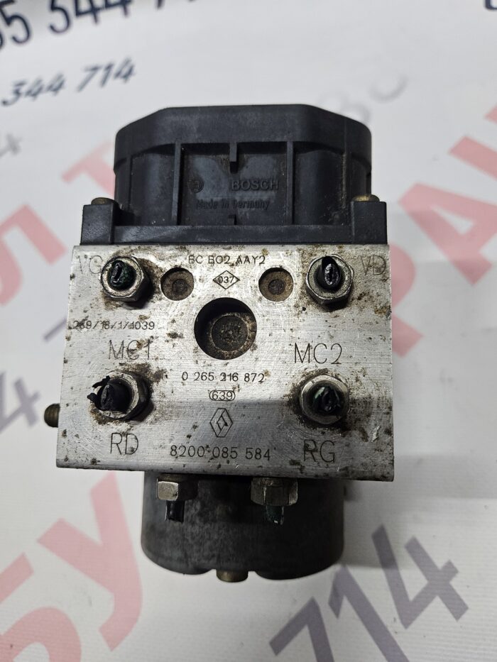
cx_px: 248
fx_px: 440
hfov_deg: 58.9
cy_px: 331
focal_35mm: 23
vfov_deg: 73.9
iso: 320
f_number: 1.8
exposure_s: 1/100
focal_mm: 5.4
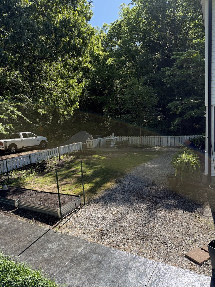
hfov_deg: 56.8
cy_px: 144
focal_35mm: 24
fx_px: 199
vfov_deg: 71.6
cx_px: 108
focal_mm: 6.76
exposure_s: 1/1770
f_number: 1.78
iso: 100
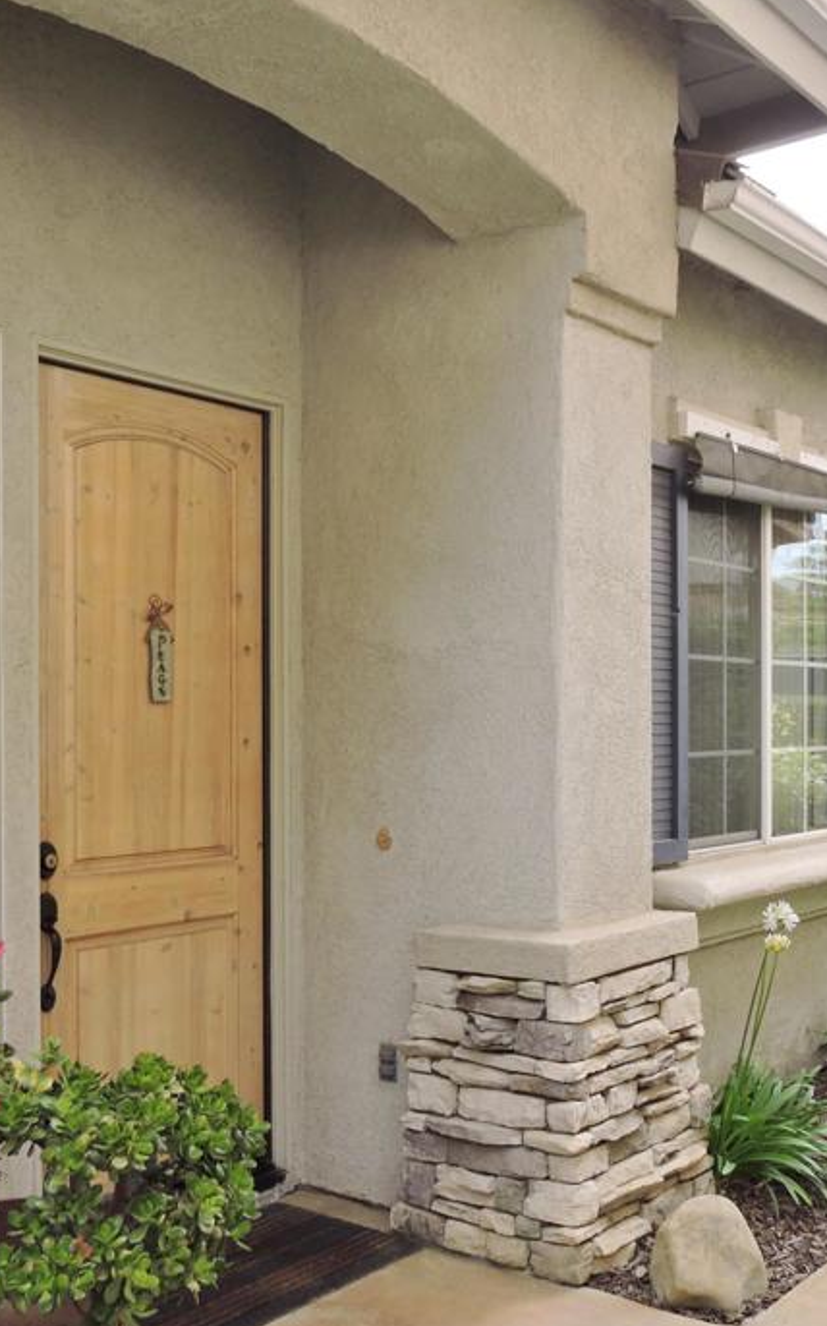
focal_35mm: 38
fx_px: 1372
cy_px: 721
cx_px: 471
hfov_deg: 33.5
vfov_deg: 51.5
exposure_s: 1/200
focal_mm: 4.3
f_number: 3.3
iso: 100
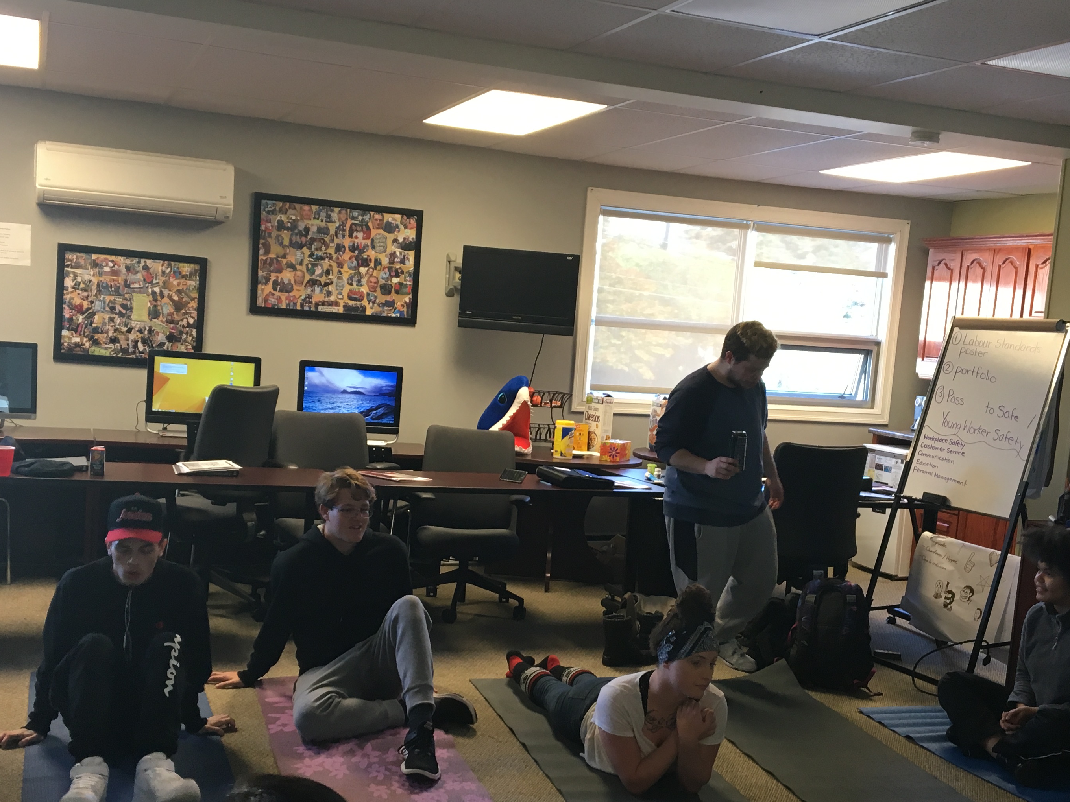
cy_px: 481
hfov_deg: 43.9
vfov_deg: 33.5
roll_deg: -4.4
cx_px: 546
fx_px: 1329
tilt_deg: -5.0
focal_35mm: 43
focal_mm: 4.15
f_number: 2.2
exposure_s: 1/30
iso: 64
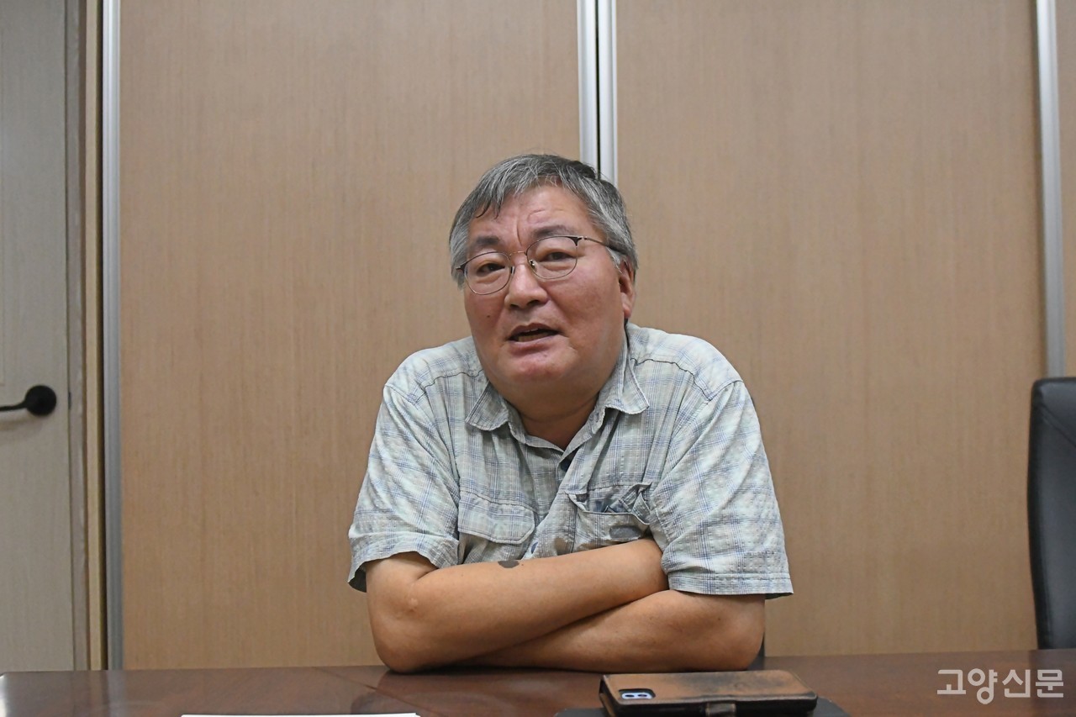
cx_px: 538
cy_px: 358
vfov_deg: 36.9
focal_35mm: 36
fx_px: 1076
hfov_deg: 53.1
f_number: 2.8
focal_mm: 24
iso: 8000
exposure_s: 1/4000
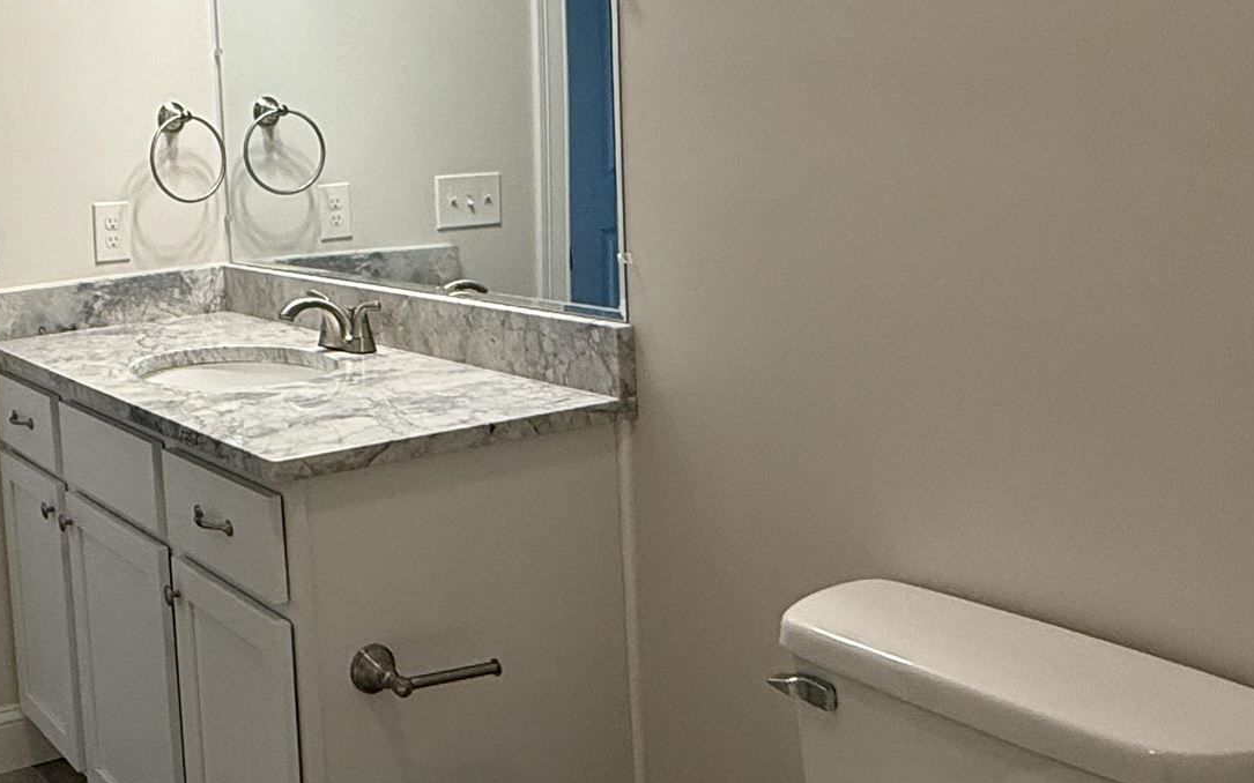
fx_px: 1435
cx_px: 133
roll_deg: +3.5
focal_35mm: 42
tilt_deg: -5.5
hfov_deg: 43.3
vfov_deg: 30.3
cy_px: 249
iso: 200
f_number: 2.2
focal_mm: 2.22
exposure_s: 1/120
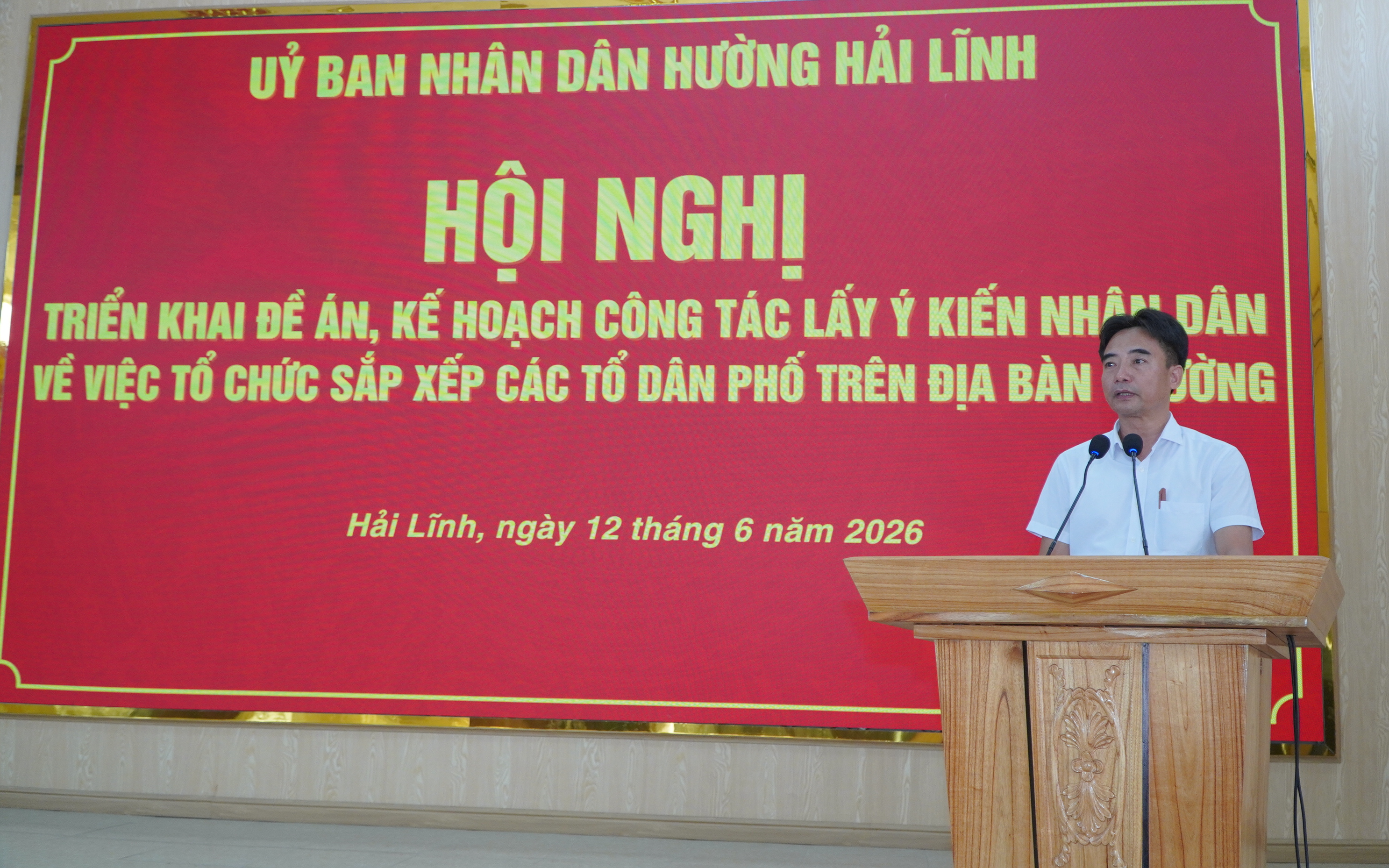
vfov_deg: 37.3
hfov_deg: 56.7
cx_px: 698
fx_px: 1287
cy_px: 438
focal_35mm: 34
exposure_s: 1/160
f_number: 4
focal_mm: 22
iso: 800
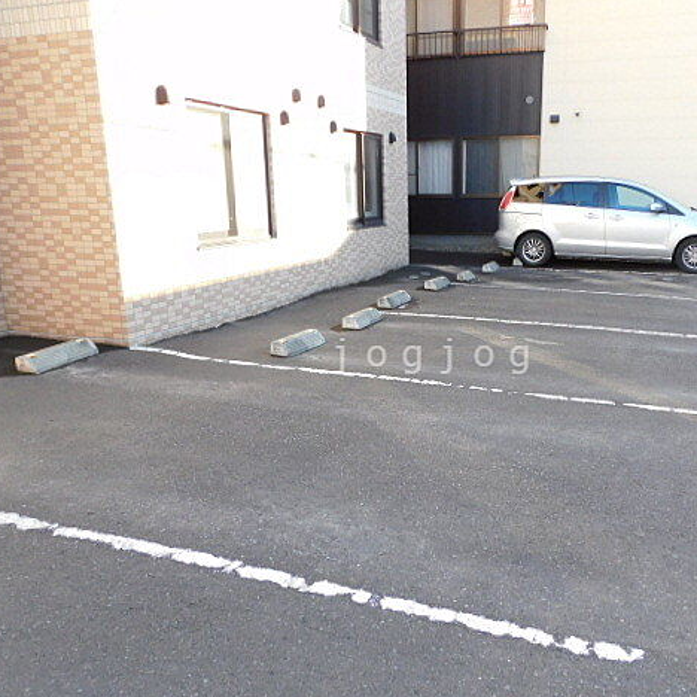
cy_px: 356
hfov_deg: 55.0
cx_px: 435
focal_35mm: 29
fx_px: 661
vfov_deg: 55.6
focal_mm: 4.3
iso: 125
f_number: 3.3
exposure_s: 1/125
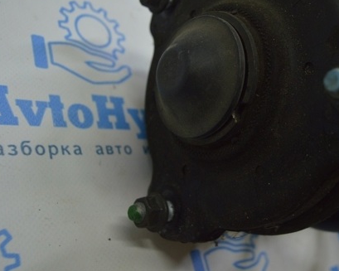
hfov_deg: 41.8
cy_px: 105
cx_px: 205
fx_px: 441
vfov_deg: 34.0
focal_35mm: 44
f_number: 3.5
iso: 400
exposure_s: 1/160
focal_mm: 20
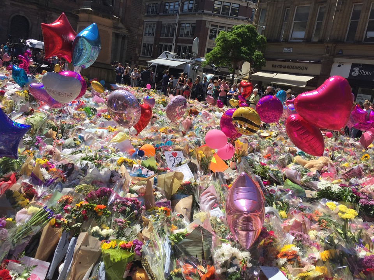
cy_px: 140
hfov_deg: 61.7
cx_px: 187
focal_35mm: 29
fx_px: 313
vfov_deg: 48.2
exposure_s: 1/2825
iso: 32
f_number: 2.2
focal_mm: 4.15
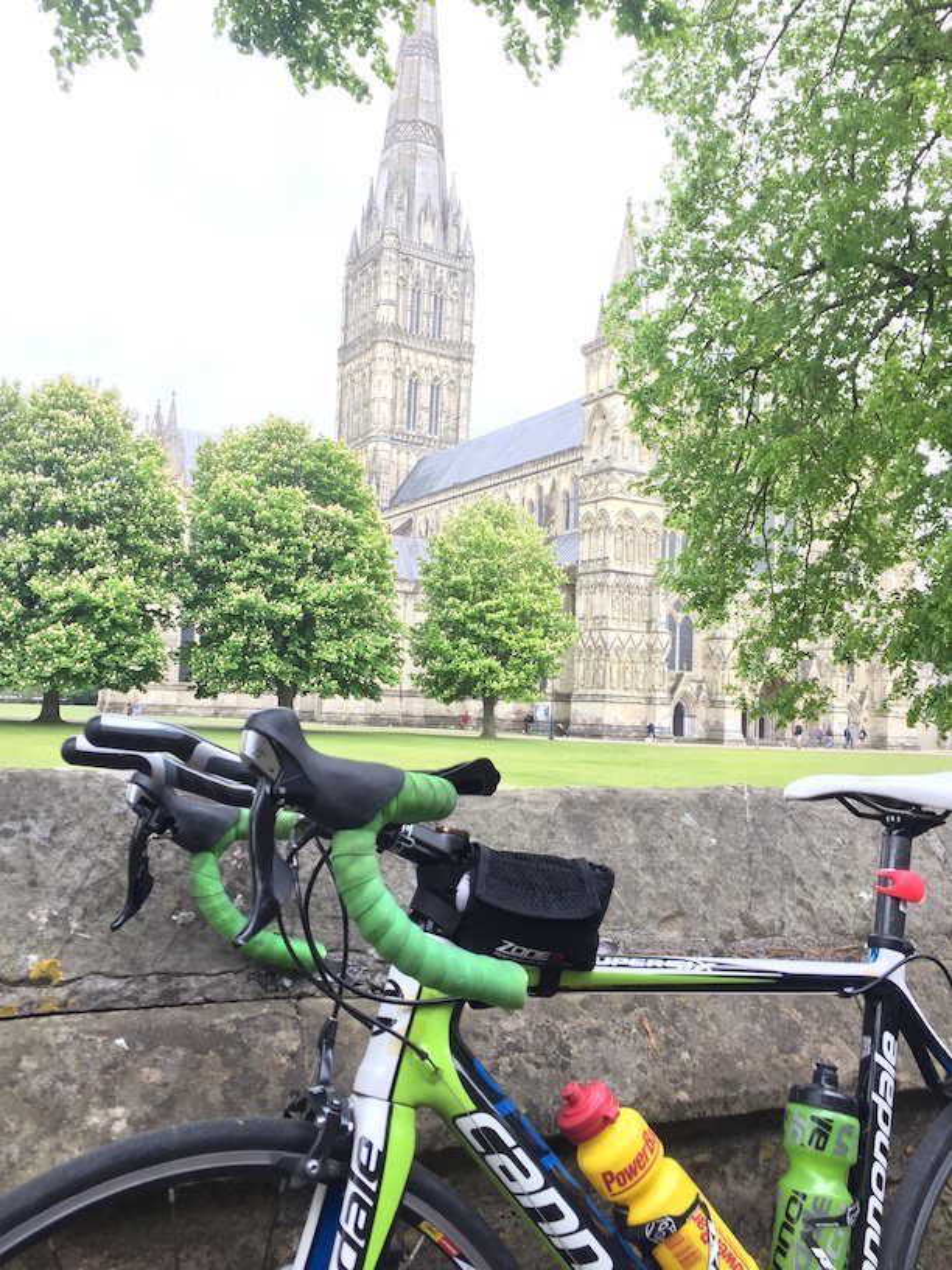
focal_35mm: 29
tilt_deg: +5.4
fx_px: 1063
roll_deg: -3.1
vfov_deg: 61.7
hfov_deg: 48.2
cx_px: 476
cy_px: 635
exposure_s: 1/100
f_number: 2.2
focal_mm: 4.15
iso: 50
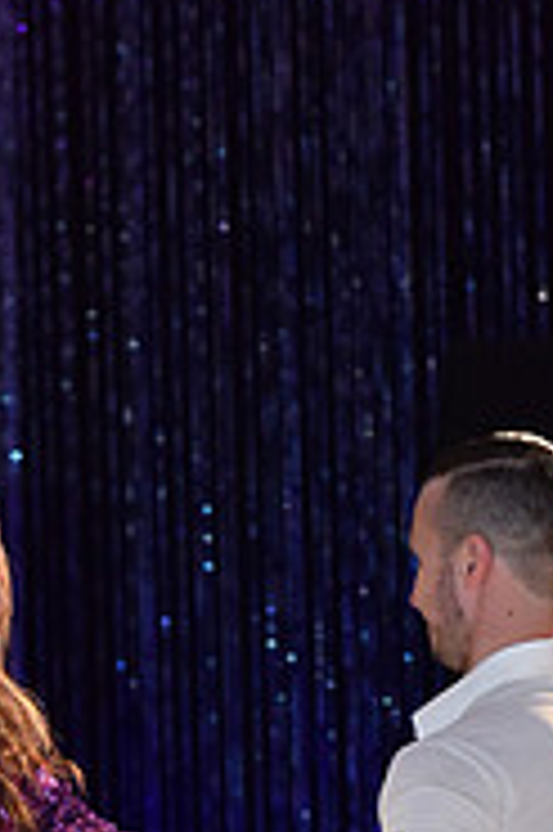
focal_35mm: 383
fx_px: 8841
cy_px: 1237
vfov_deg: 5.3
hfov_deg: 3.6
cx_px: 160
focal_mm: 122
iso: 2000
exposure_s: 1/250
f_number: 5
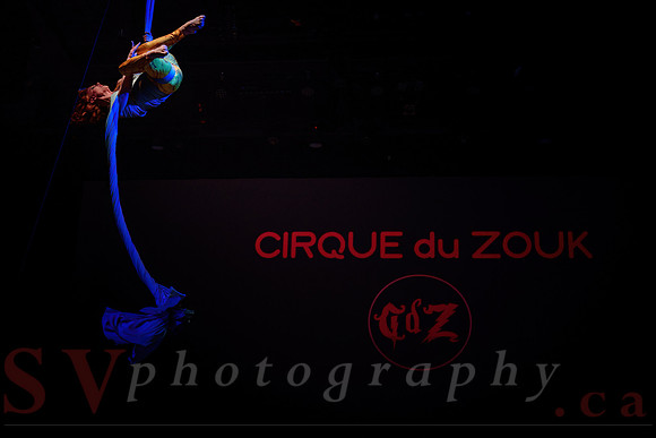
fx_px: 909
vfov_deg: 27.0
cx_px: 294
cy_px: 243
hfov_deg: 39.6
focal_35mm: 50
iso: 800
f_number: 2.8
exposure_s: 1/320
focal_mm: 43
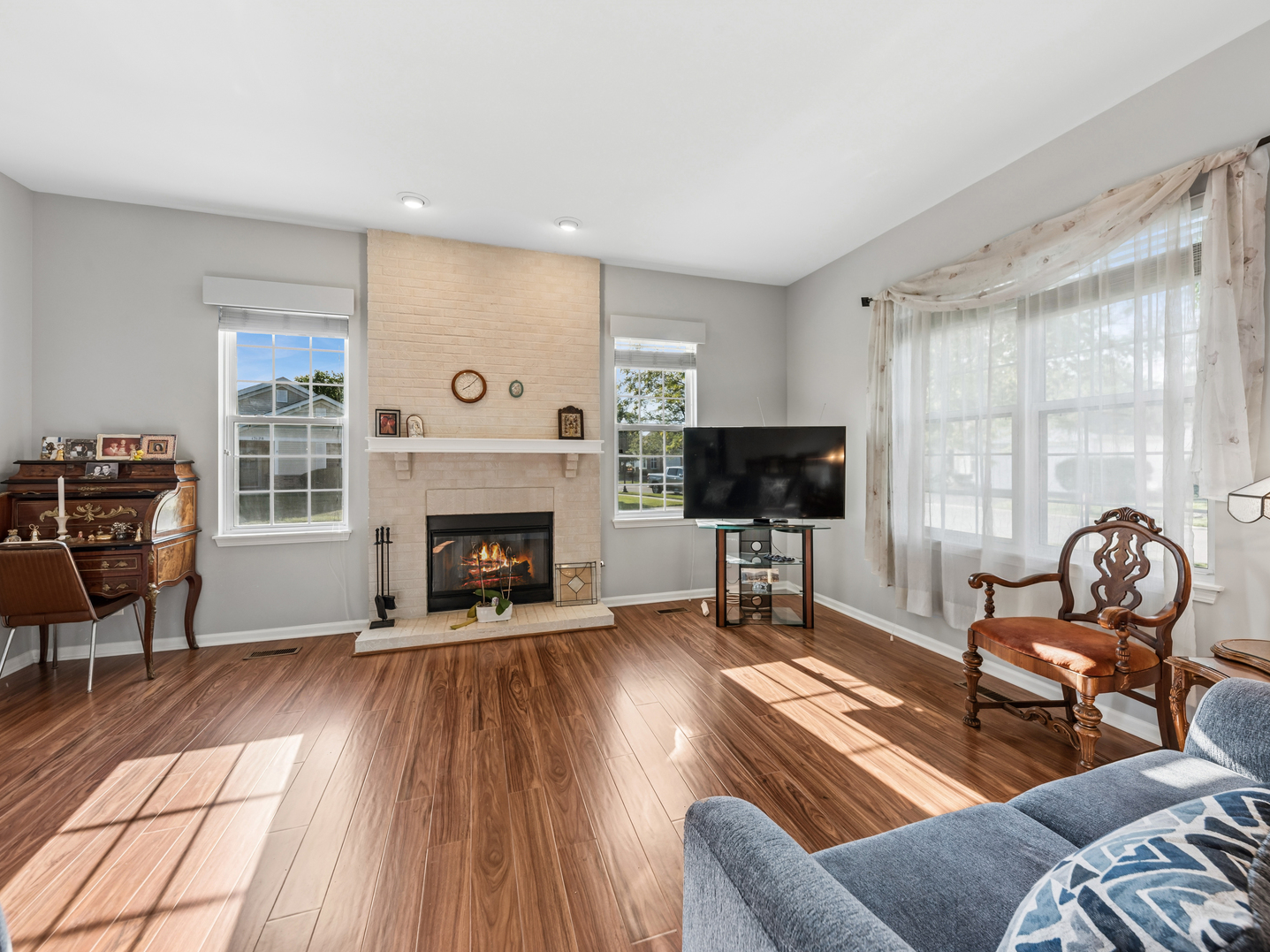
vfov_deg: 89.9
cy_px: 476
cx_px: 619
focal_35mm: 13
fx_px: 477
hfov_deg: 106.2
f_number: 9
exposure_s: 1/40
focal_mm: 12
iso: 320
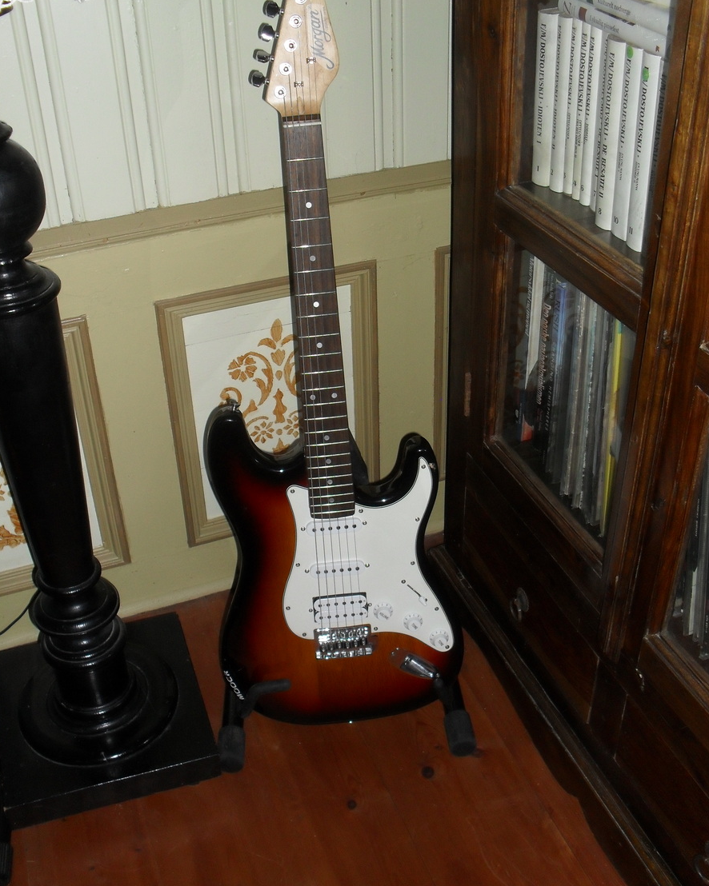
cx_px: 354
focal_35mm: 37
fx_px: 971
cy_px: 426
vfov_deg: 49.1
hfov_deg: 40.1
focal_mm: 6.3
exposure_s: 1/45
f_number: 3.2
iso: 200
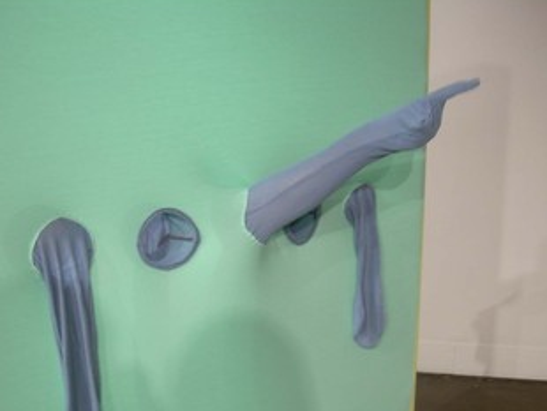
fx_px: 775
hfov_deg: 38.9
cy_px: 258
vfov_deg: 29.6
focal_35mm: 49
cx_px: 254
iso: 50
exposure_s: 1/7.3
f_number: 2.8
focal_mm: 6.3
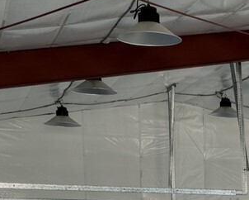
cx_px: 302
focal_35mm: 124
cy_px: 431
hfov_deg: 15.0
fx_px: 914
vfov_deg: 11.0
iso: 200
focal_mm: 12.29
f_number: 2.8
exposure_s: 1/80
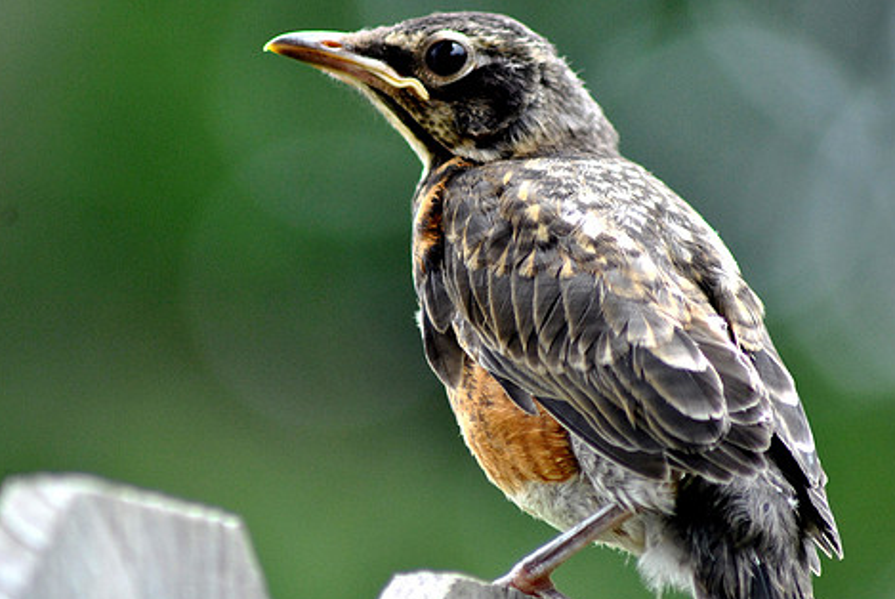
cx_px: 361
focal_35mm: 556
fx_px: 13840
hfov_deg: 3.7
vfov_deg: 2.5
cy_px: 246
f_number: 5.6
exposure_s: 1/500
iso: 640
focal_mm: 300
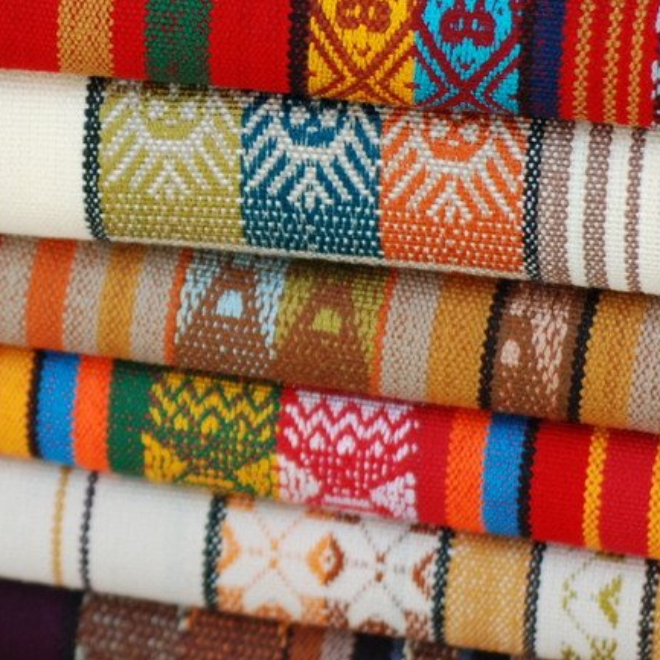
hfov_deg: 7.3
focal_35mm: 236
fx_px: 5091
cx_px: -290
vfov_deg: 7.4
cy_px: 255
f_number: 2.8
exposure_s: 1/640
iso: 100
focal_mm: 50
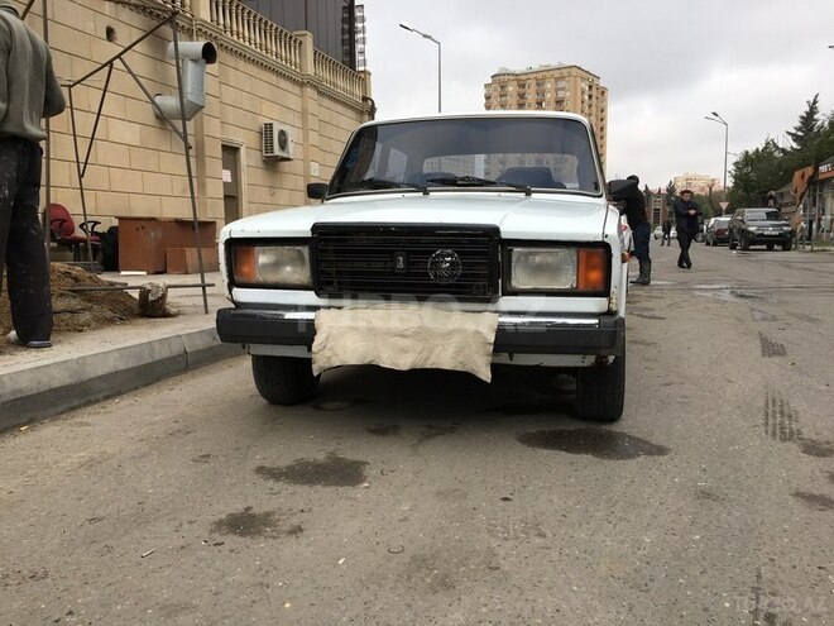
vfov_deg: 48.2
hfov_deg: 61.7
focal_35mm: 29
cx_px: 417
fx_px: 699
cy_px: 313
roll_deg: +1.1
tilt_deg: -5.2
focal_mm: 4.15
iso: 25
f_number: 2.2
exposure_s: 1/855
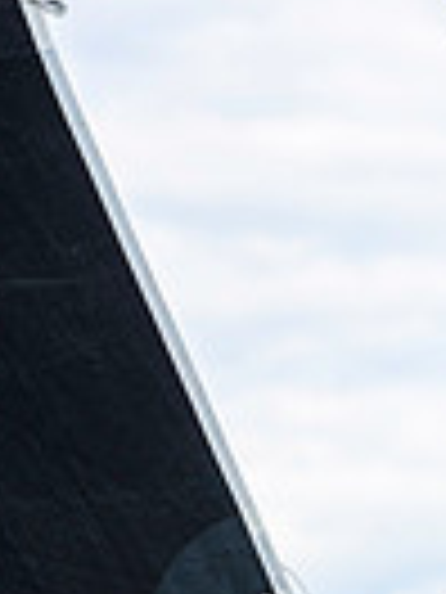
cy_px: 846
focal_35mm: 475
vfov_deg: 4.2
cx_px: 608
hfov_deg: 3.1
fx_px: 8160
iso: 400
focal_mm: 145
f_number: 5
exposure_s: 1/2000
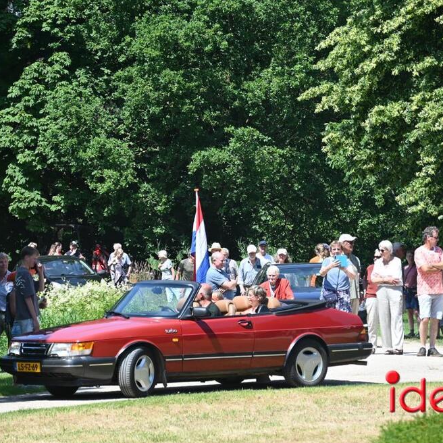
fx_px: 3070
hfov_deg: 8.3
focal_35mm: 212
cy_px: 223
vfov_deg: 8.3
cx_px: 212
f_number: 6
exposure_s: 1/250
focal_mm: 110
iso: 100
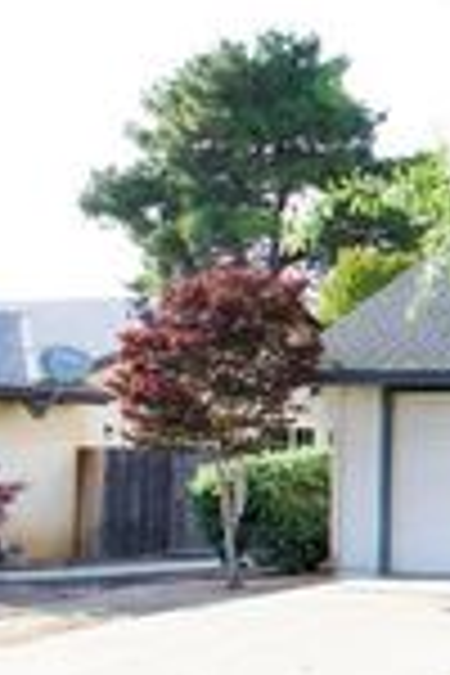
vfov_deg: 22.6
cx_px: 1012
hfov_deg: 12.5
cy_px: 299
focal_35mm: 90
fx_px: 1687
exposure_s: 1/13
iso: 200
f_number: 22
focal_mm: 18
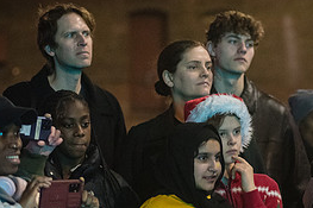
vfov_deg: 6.2
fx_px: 1920
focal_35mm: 221
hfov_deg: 9.3
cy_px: 175
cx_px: 214
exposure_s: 1/125
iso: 6400
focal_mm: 100
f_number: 3.2
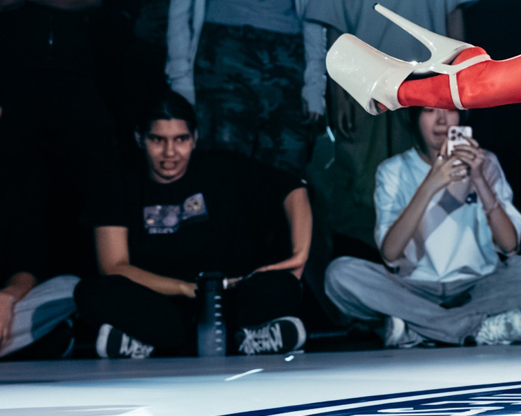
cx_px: 919
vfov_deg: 10.6
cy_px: 207
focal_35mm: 146
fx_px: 2251
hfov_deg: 12.2
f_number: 2.8
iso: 3200
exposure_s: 1/800
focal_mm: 34
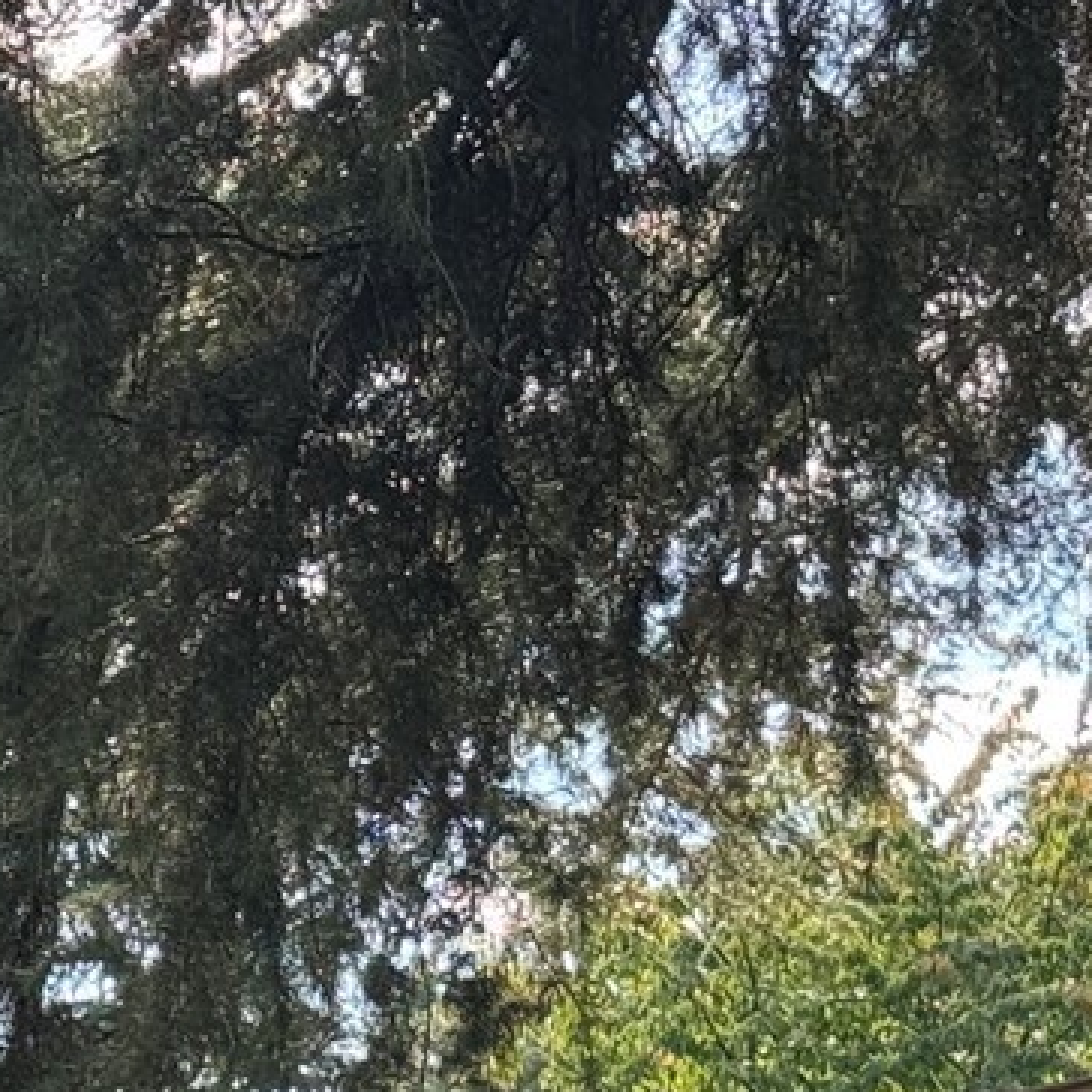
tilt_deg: +6.3
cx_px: -930
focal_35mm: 187
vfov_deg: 9.2
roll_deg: +0.5
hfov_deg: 8.9
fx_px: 6674
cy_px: 1468
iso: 64
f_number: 1.78
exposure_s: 1/289
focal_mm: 6.76
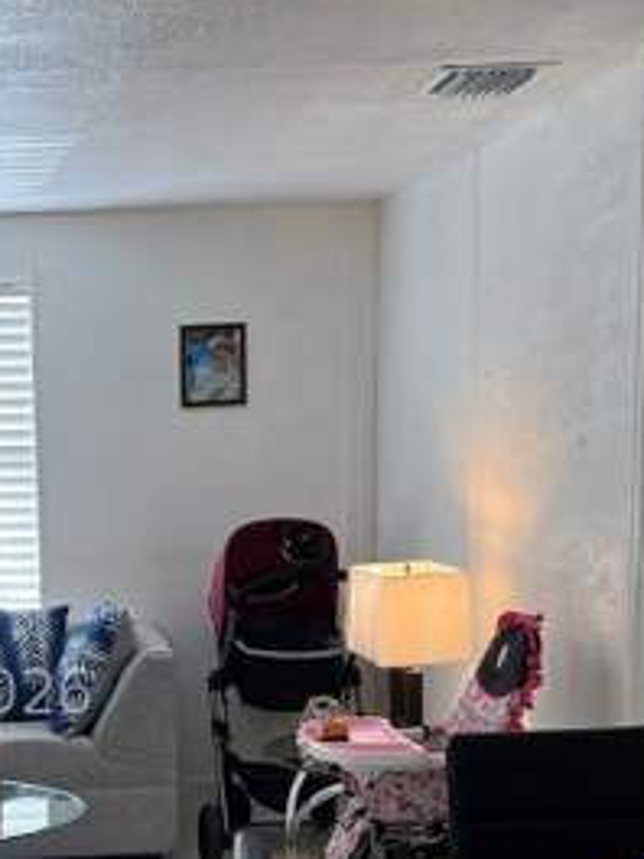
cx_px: 16
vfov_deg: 30.0
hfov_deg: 22.5
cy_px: 693
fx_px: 1563
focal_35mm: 63
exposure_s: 1/120
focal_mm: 5.7
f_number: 1.5
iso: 50
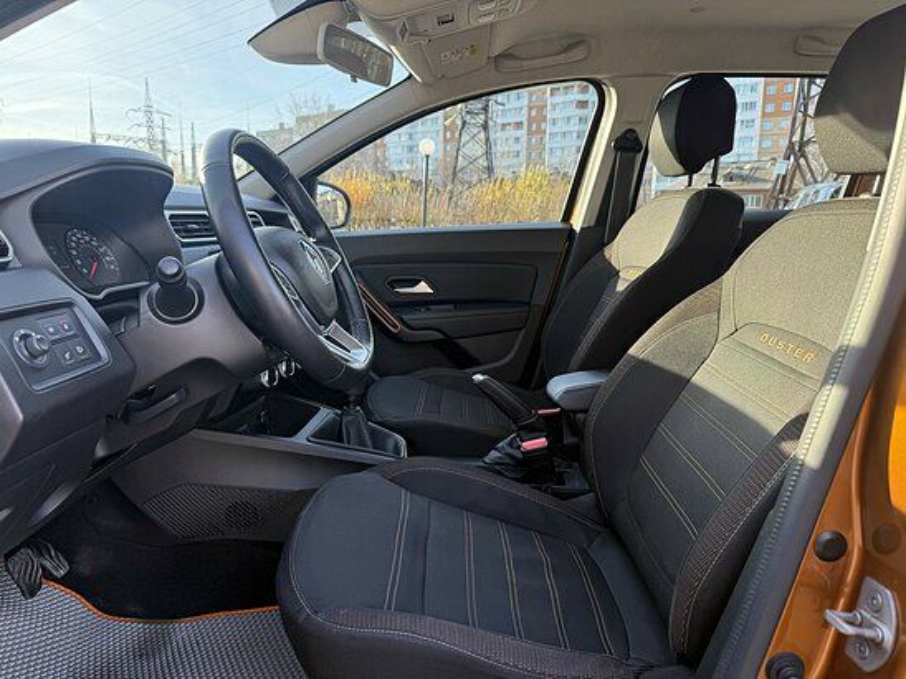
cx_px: 453
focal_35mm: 24
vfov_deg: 56.8
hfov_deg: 71.6
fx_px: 628
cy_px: 340
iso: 100
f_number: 1.78
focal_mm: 6.76
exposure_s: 1/225
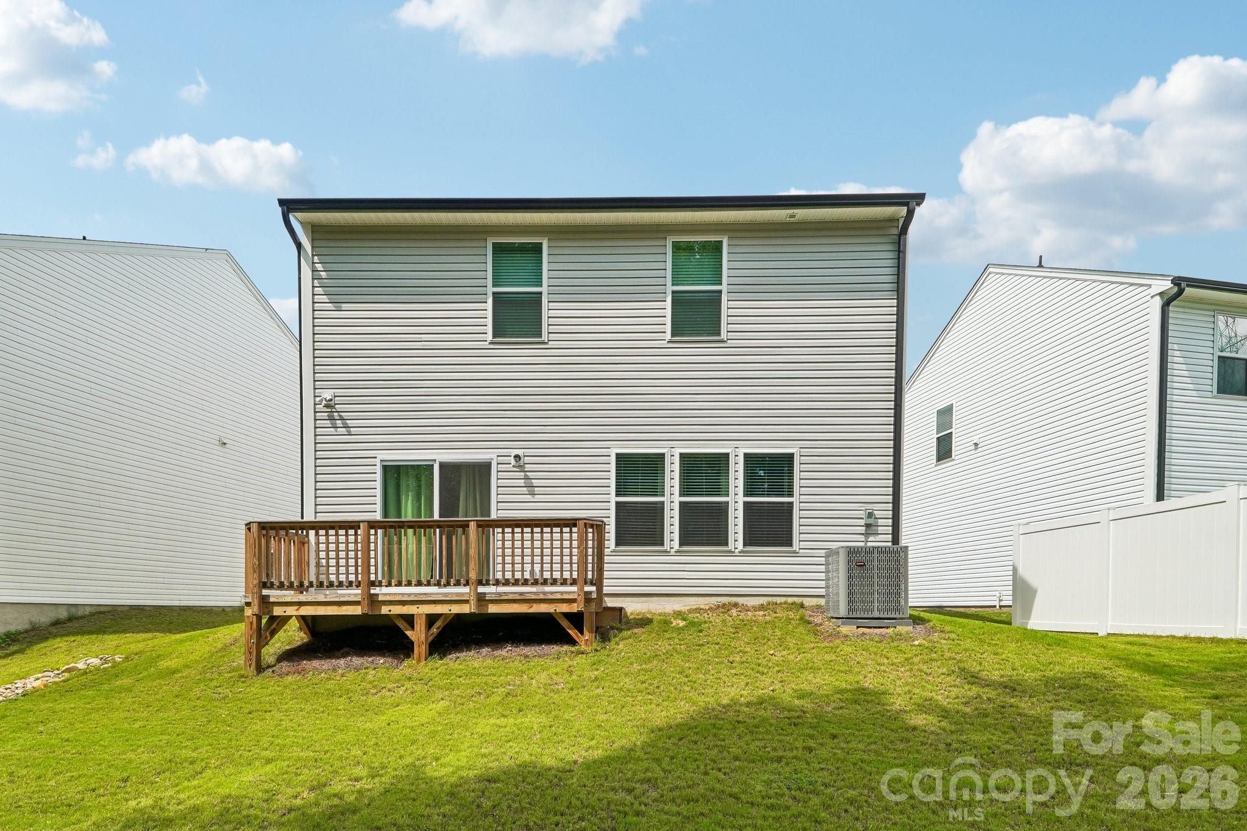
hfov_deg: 100.4
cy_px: 416
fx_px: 520
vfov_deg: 77.3
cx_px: 624
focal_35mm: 15
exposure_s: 1/125
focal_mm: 10
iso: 100
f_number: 8
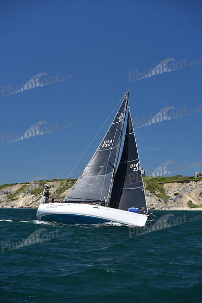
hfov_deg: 19.5
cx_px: 101
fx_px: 589
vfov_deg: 28.8
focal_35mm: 70
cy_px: 152
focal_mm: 70
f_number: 5
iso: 250
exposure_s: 1/800
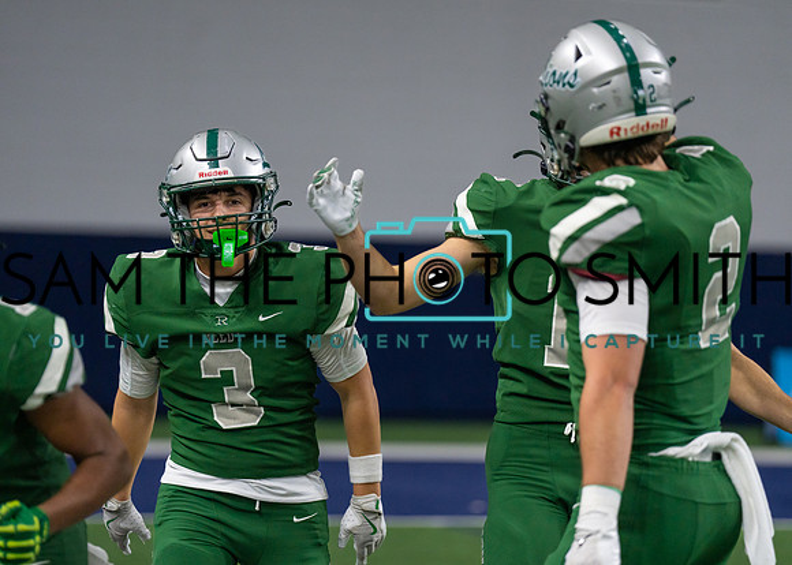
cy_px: 282
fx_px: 3967
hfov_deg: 11.4
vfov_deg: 8.2
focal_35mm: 176
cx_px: 396
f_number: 2.8
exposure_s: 1/1250
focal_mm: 164
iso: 1600
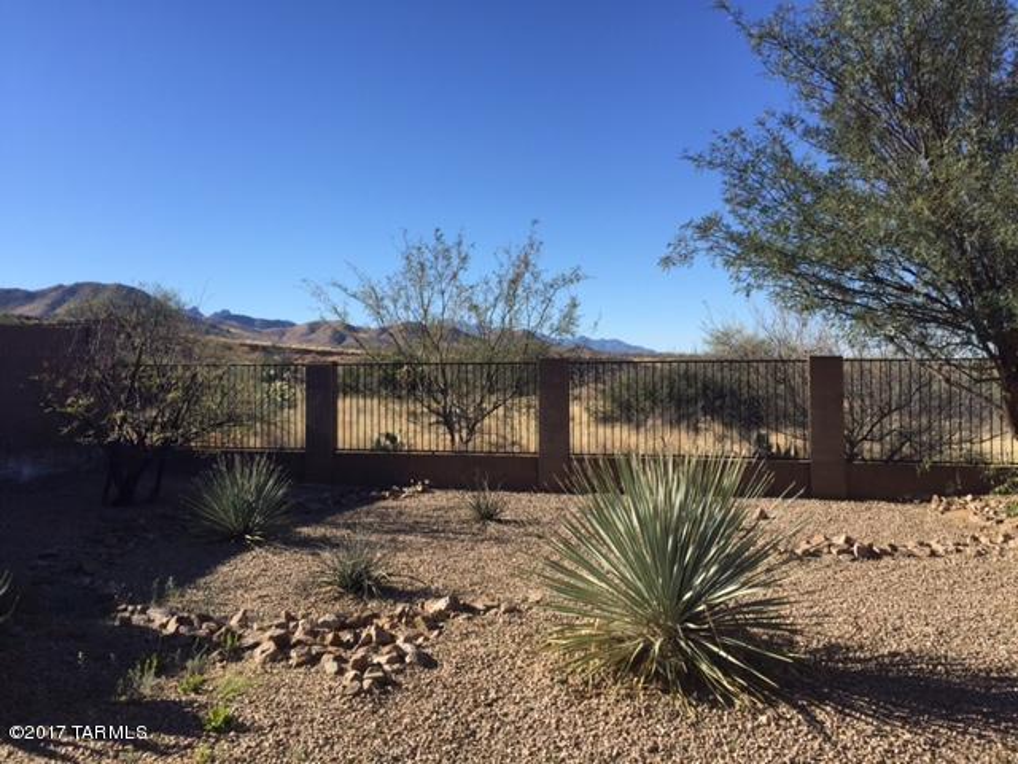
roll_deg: +0.6
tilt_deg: -1.6
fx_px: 853
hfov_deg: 61.7
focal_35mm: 29
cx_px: 509
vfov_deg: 48.2
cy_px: 382
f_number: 2.2
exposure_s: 1/1582
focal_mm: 4.15
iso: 32
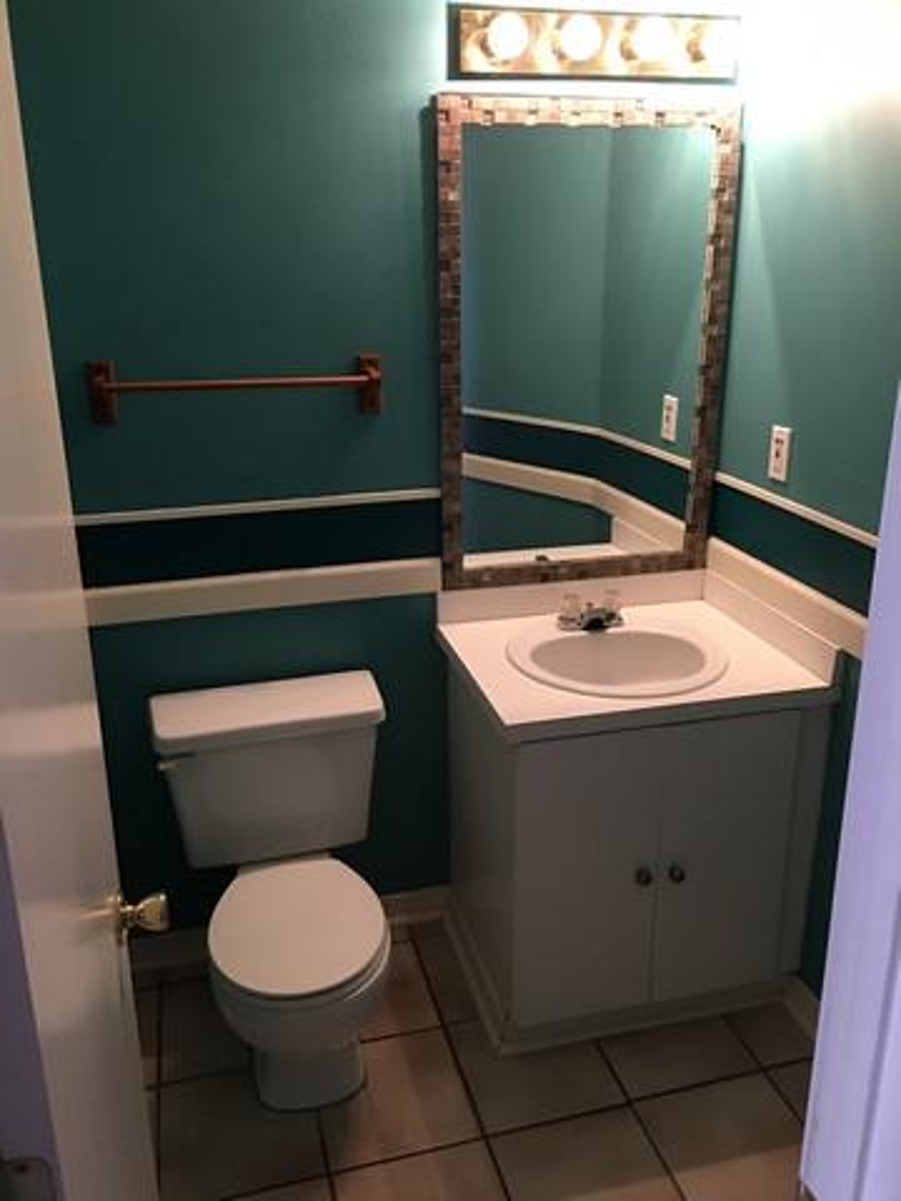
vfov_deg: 61.7
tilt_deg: -17.6
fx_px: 1006
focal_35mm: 29
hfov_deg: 48.2
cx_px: 450
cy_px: 600
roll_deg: +0.4
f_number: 2.2
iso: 80
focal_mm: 4.15
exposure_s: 1/10
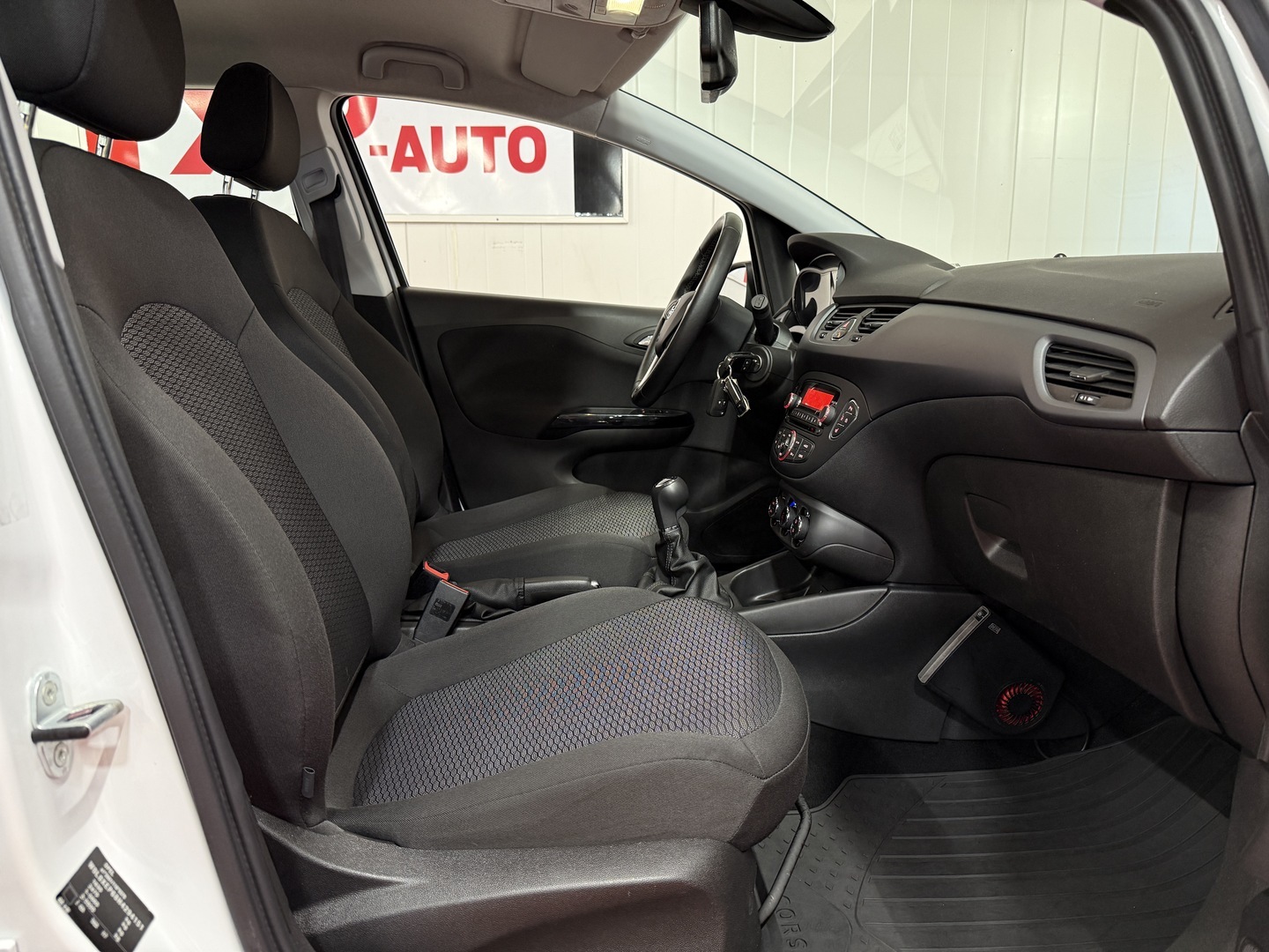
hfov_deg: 71.6
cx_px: 634
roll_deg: -0.6
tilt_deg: -9.9
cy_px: 476
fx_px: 880
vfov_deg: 56.8
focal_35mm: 24
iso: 320
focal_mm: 6.76
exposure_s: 1/50
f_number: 1.78
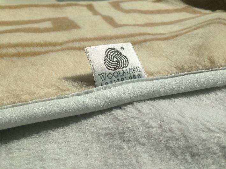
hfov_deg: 55.3
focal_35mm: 33
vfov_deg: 43.0
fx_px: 215
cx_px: 113
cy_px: 84
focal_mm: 4.13
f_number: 2.4
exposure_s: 1/2857
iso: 50
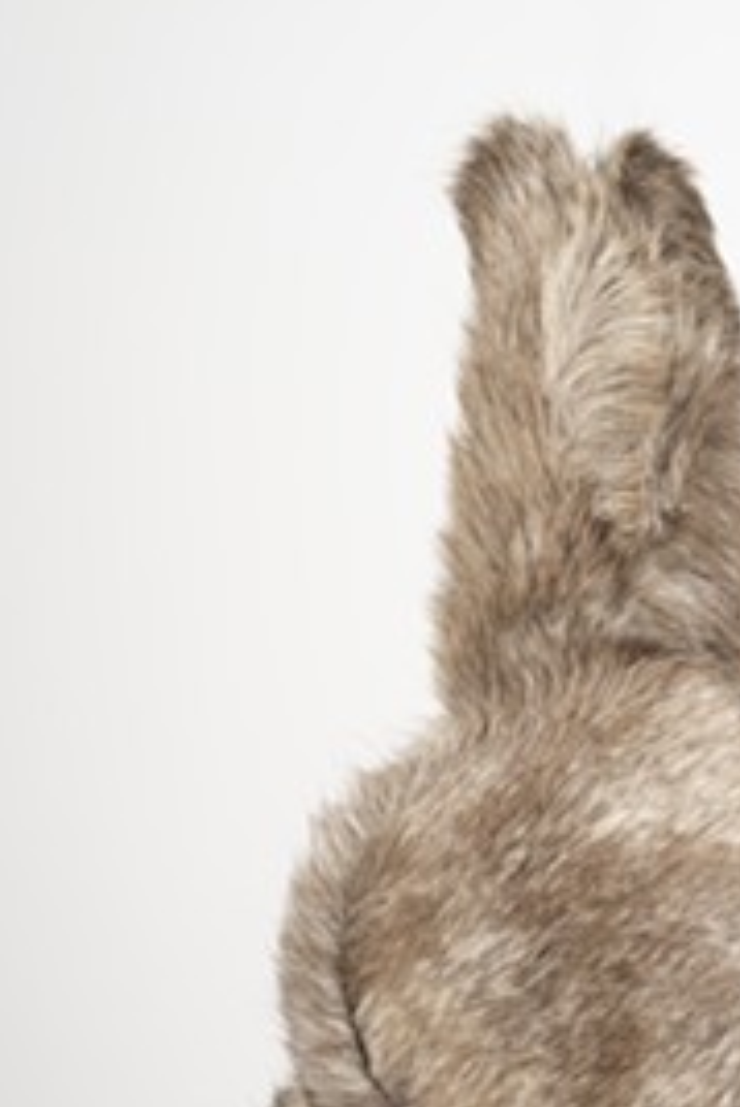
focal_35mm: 197
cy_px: 781
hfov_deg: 7.0
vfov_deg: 10.4
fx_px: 6066
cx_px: 591
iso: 100
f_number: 7.1
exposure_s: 1/160
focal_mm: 110
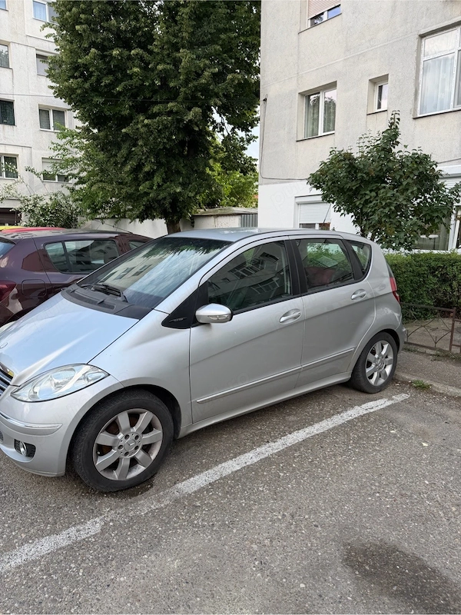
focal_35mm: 24
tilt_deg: -10.9
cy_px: 308
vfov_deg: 71.6
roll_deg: -0.6
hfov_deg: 56.8
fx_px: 426
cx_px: 230
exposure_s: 1/805
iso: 80
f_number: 1.78
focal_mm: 6.76
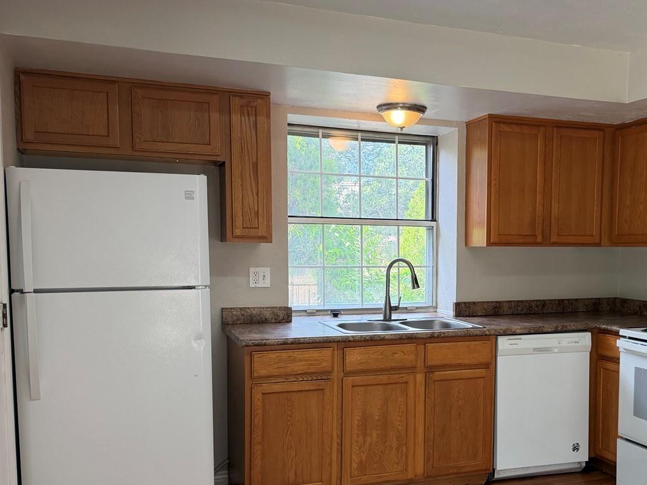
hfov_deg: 48.1
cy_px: 303
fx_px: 710
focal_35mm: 38
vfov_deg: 37.5
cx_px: 434
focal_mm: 6.76
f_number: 1.78
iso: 125
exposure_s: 1/121
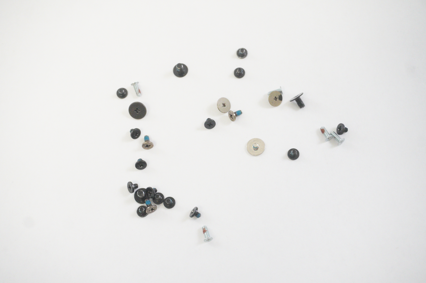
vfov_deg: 27.2
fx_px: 585
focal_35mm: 50
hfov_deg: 40.0
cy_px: 142
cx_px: 213
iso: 6400
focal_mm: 33
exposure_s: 1/250
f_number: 5.6
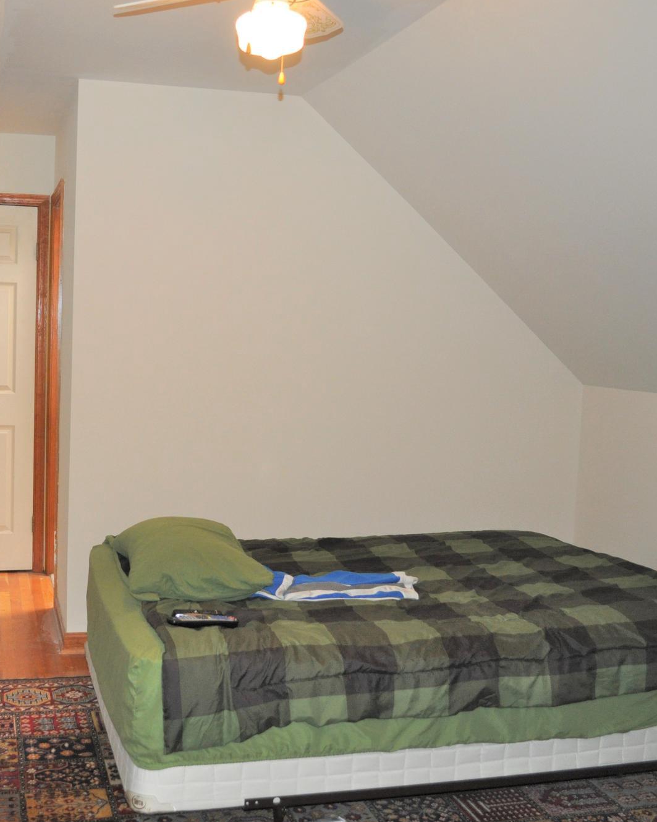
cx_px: 193
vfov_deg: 46.8
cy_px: 408
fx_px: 948
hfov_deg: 37.6
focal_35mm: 39
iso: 800
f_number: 3.5
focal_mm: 18
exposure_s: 1/60
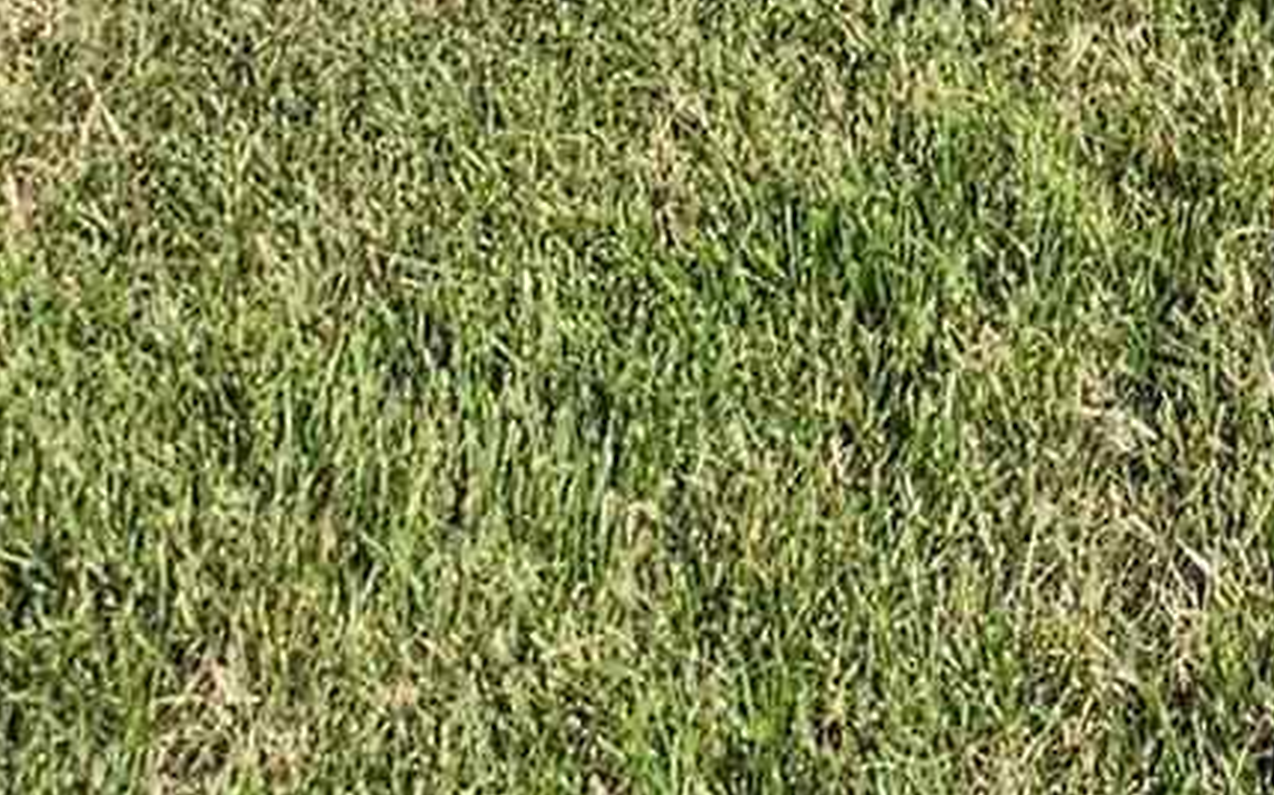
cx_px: 2414
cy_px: -2248
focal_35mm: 99
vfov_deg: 8.3
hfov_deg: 16.7
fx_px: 3436
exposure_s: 1/1899
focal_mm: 2.2
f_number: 2.2
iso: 50
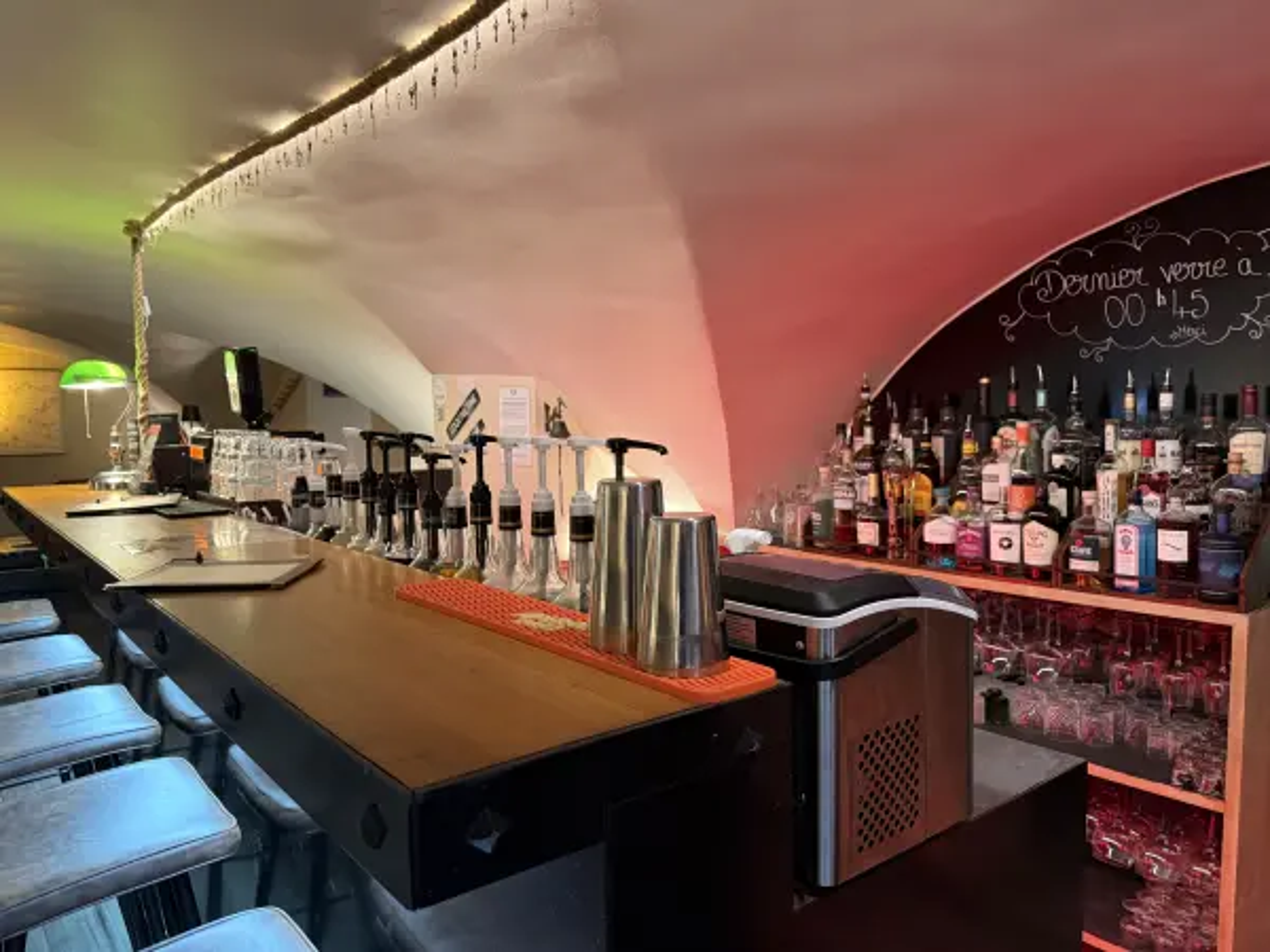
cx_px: 635
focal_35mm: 24
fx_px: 881
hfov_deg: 71.6
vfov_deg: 56.8
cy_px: 476
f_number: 1.78
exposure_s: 1/50
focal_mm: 6.76
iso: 800
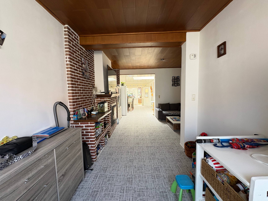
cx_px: 134
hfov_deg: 102.1
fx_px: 108
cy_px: 100
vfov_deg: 85.7
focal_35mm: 14
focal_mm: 2.22
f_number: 2.2
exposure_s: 1/99
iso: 160
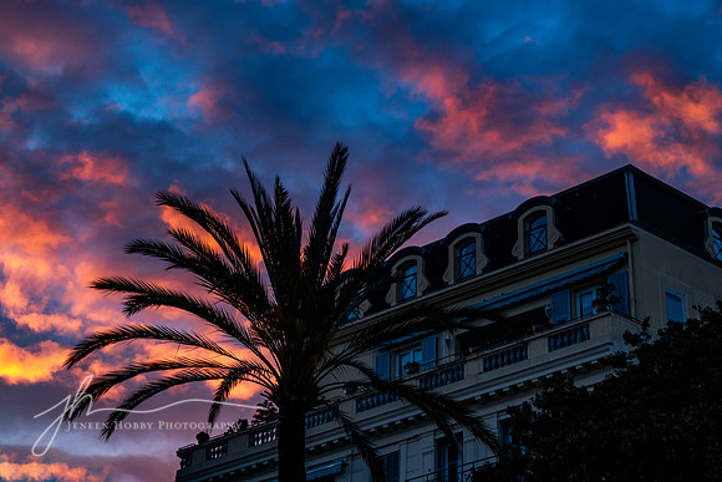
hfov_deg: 23.9
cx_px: 361
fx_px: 1705
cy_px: 241
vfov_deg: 16.1
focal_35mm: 85
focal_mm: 85
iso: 500
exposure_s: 1/125
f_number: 5
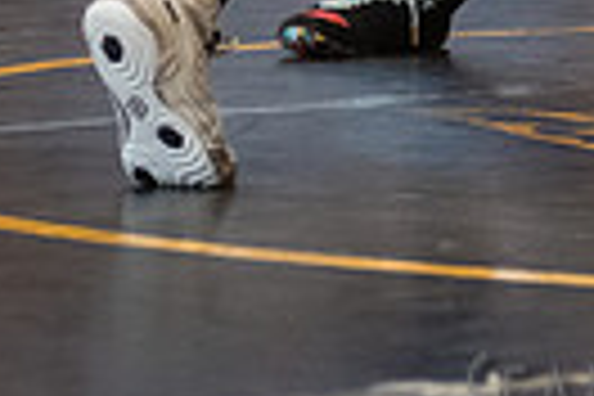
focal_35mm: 405
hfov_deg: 5.1
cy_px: -362
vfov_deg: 3.4
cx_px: 801
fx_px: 6682
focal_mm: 86
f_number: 3.5
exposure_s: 1/400
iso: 5000
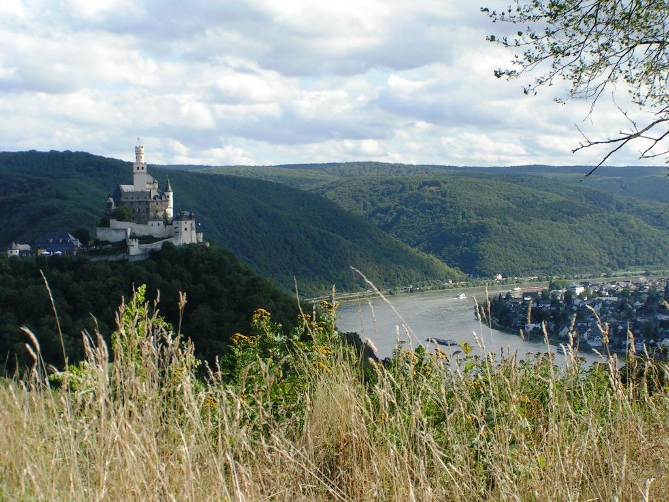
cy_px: 251
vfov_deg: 18.7
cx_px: 334
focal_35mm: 79
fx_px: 1527
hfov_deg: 24.7
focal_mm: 12.1
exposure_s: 1/200
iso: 50
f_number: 5.6
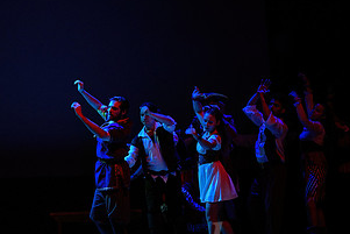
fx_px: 895
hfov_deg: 21.6
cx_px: 36
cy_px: 98
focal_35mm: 92
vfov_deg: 14.9
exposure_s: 1/100
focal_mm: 40
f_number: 2.8
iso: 1600
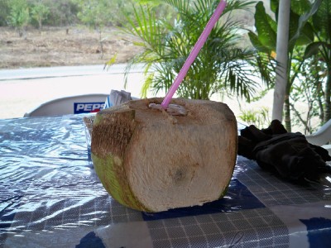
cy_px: 124
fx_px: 335
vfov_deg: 40.7
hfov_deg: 52.6
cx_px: 166
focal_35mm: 35
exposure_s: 1/125
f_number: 3.1
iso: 64
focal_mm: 6.3
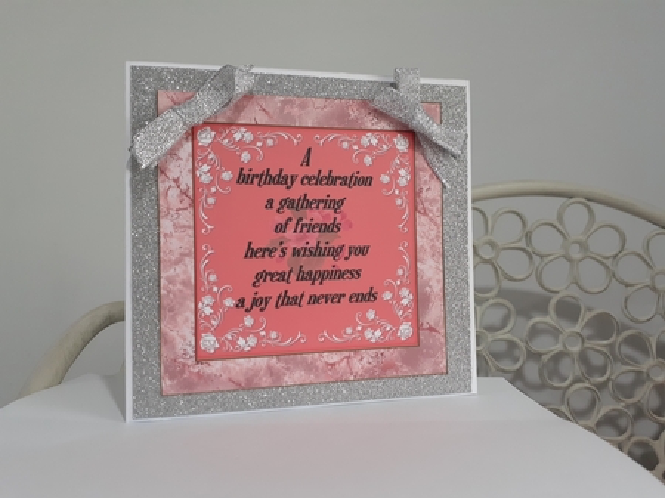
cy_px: 249
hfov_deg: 65.4
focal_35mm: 27
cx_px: 332
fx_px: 518
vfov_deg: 51.3
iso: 125
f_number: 1.9
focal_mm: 3.6
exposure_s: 1/50
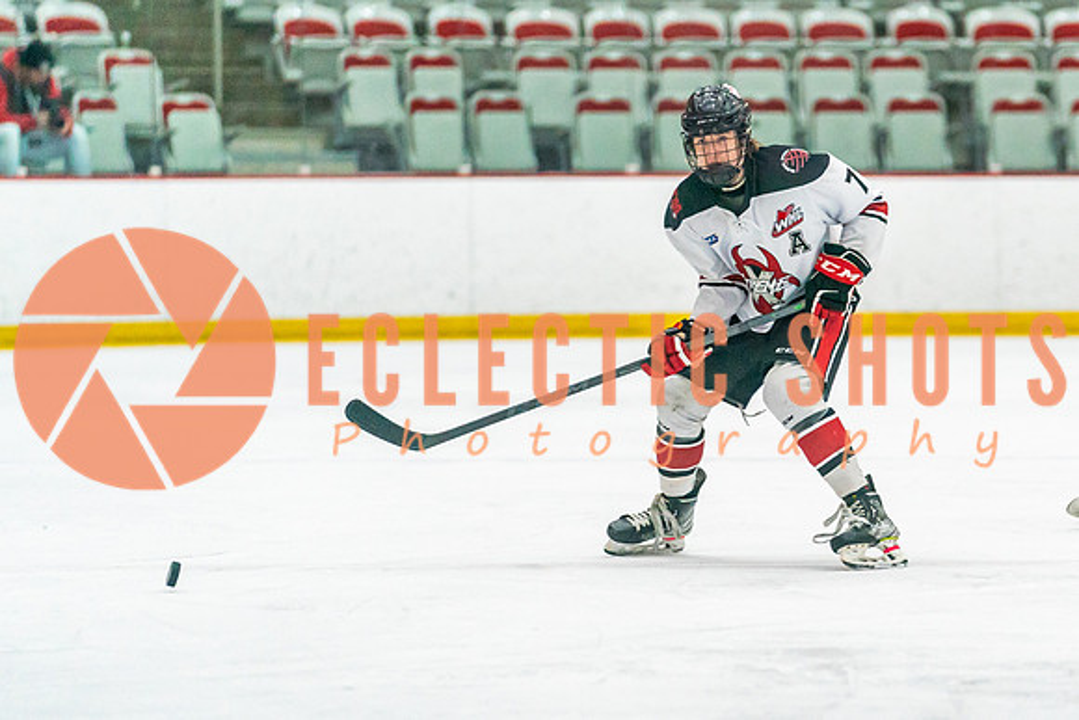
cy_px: 360
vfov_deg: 4.9
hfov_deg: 7.3
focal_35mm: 283
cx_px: 760
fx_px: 8474
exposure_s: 1/1000
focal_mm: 178
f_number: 2.8
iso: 3200
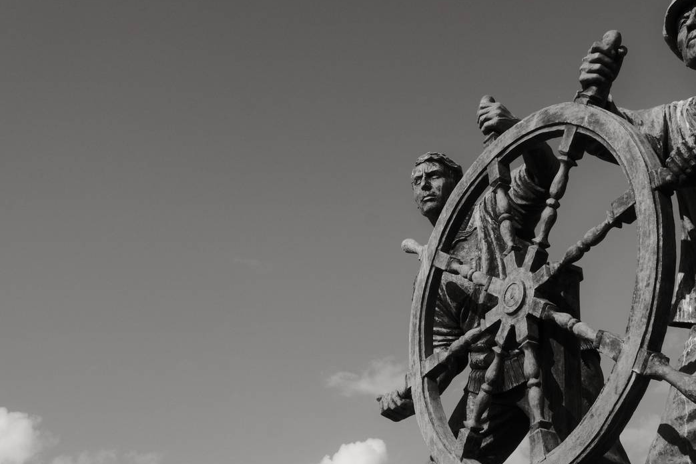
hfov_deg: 42.5
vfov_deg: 29.2
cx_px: 427
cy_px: 272
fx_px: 890
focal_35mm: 46
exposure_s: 1/500
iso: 640
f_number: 11
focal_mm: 20.2
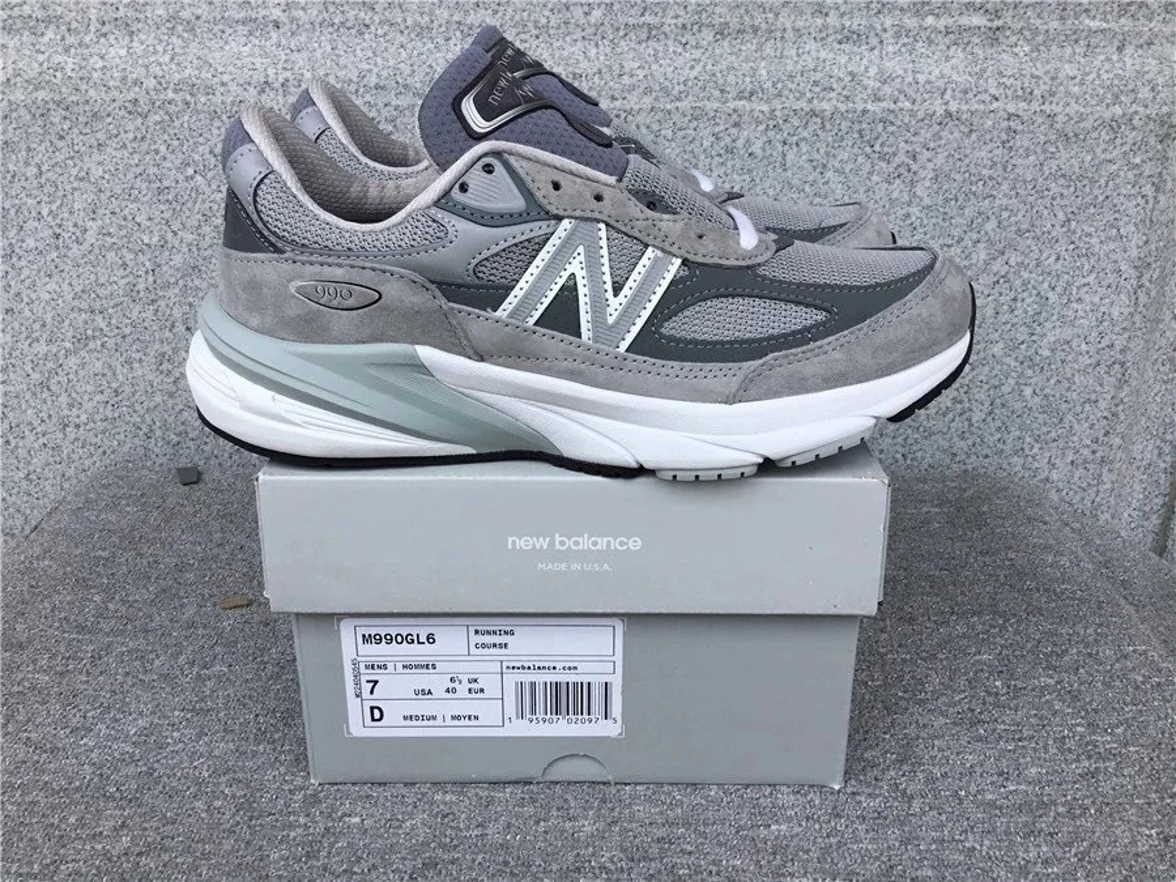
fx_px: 1053
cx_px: 588
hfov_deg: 58.4
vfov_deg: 45.4
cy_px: 441
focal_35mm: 31
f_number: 2.4
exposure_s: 1/388
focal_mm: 3.3
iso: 25
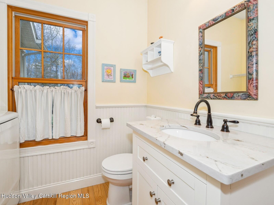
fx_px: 127
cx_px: 137
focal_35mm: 16
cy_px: 102
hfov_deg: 94.5
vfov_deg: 78.1
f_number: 8
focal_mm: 8
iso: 200
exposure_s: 1/30
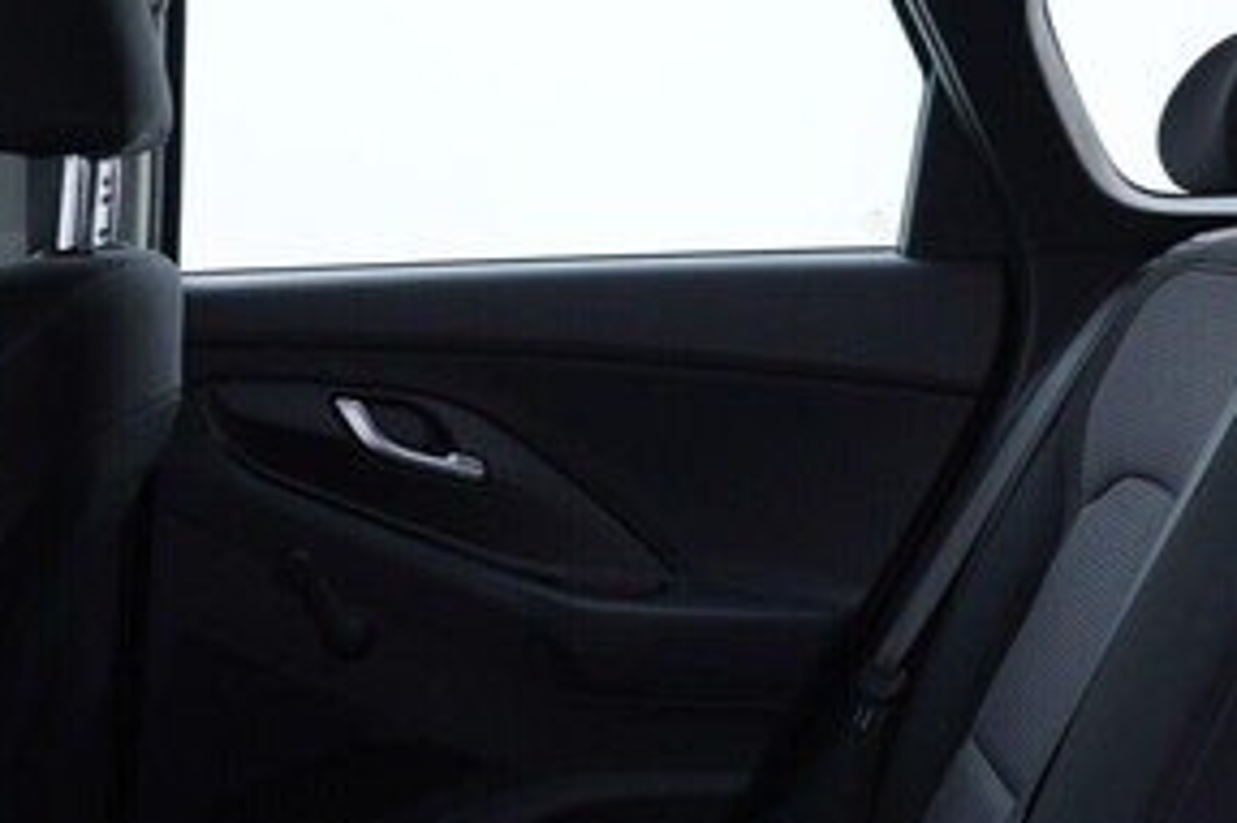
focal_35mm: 69
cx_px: 672
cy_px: 437
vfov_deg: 19.7
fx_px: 2369
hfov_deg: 29.2
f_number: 2.8
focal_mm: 24
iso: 125
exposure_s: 1/40
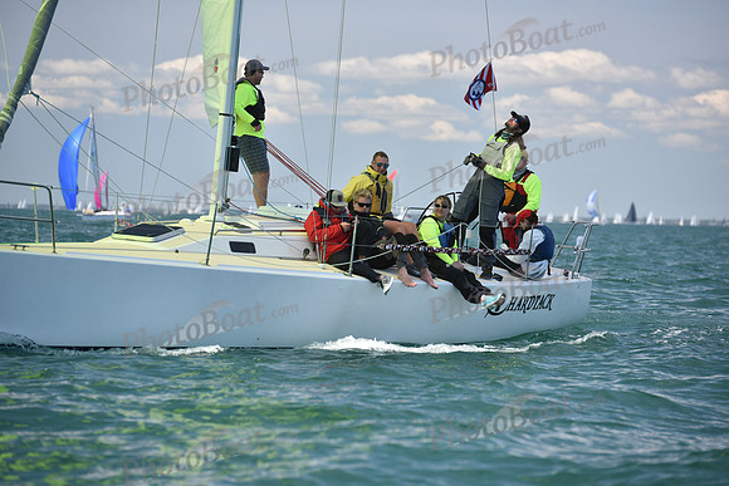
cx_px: 364
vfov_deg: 6.9
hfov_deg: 10.3
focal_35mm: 200
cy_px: 243
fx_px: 4051
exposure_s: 1/800
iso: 400
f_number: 5
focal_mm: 200
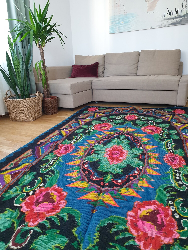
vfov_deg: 67.3
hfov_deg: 53.1
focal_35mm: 26
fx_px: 188
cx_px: 94
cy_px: 125
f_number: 2.4
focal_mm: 4.3
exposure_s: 1/33
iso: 250
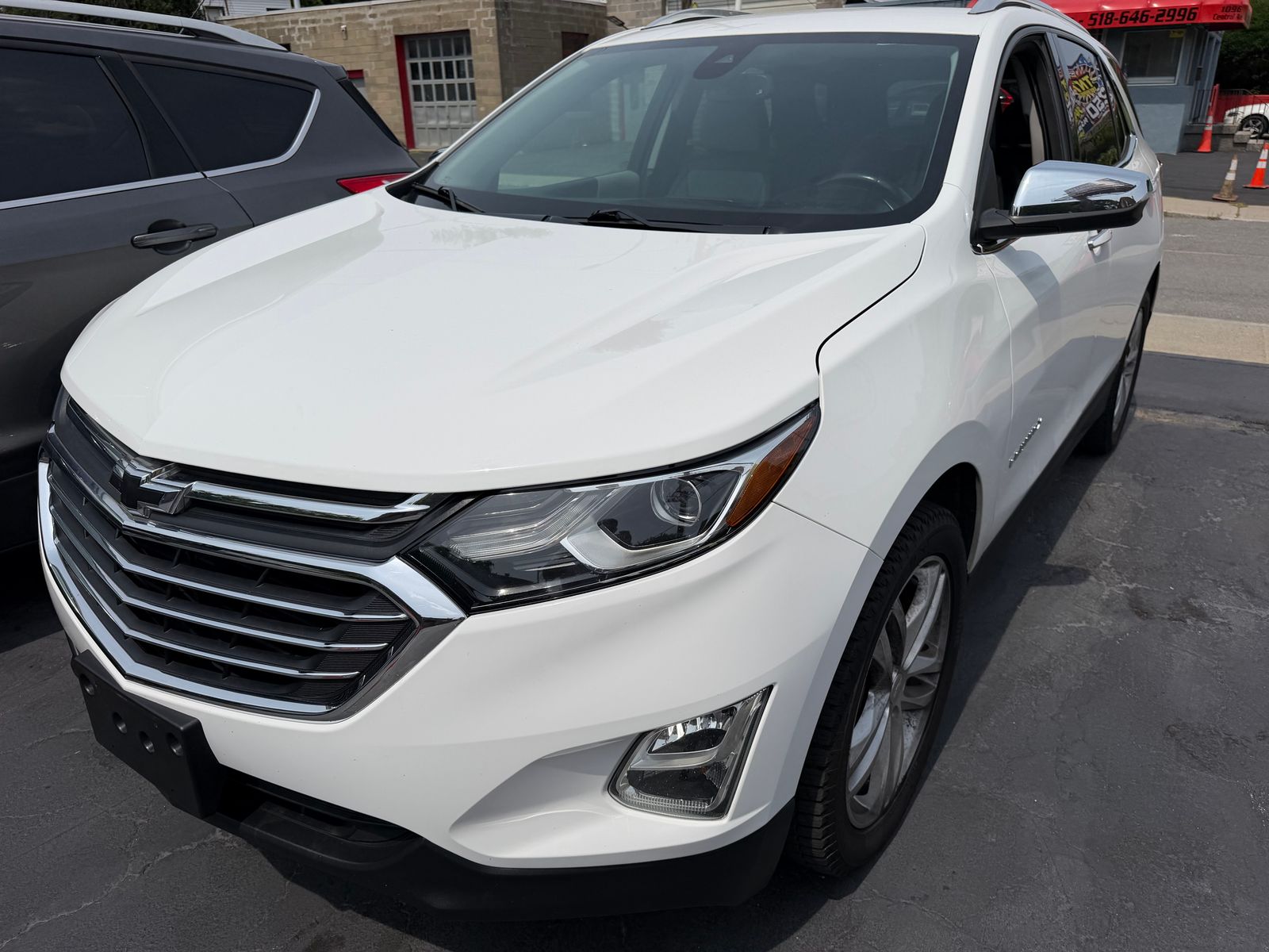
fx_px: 880
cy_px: 476
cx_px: 634
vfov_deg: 56.8
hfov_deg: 71.6
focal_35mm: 24
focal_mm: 6.76
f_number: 1.78
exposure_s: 1/14286
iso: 80
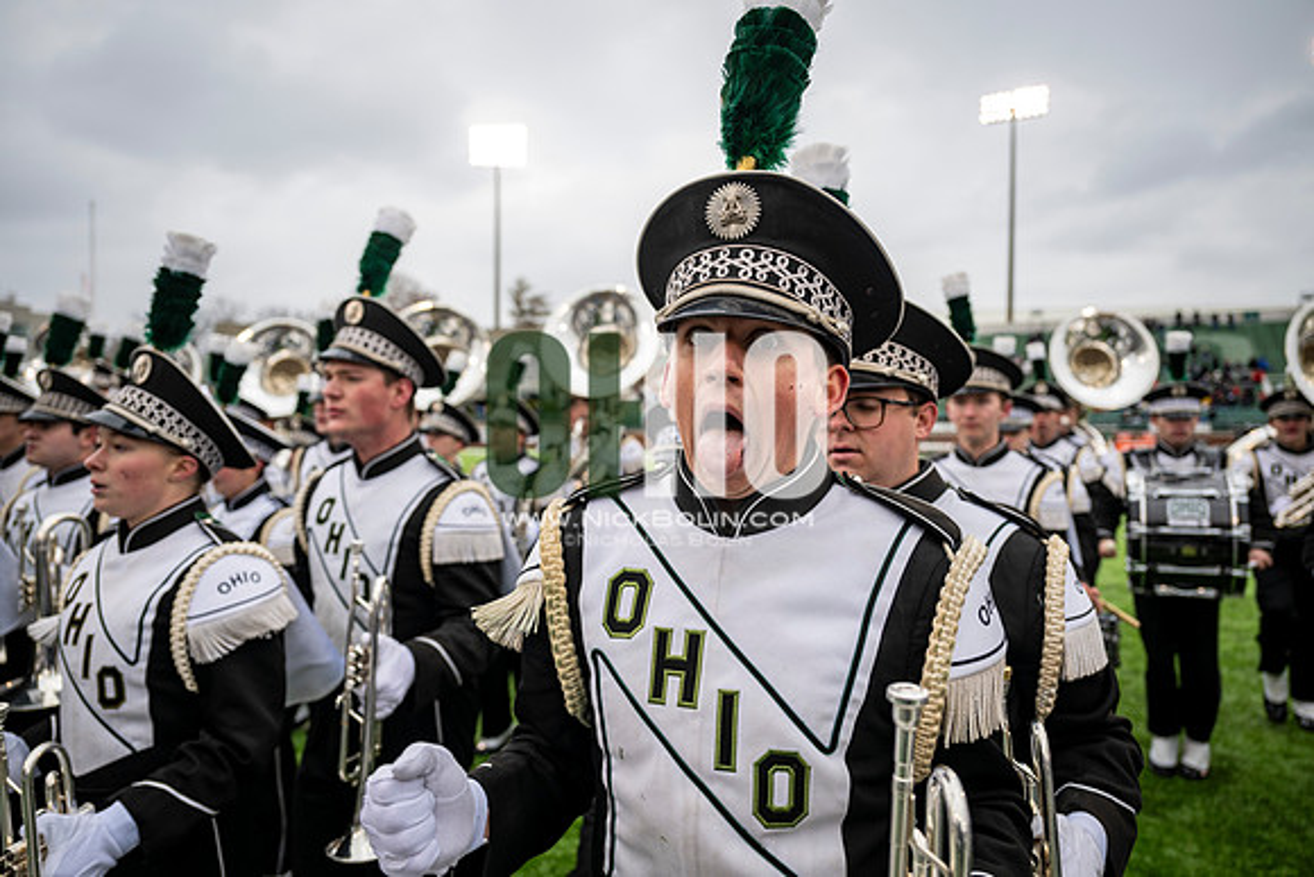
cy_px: 438
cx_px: 657
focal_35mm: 24
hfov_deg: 73.7
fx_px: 876
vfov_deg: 53.2
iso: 100
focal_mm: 24
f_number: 2.8
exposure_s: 1/500
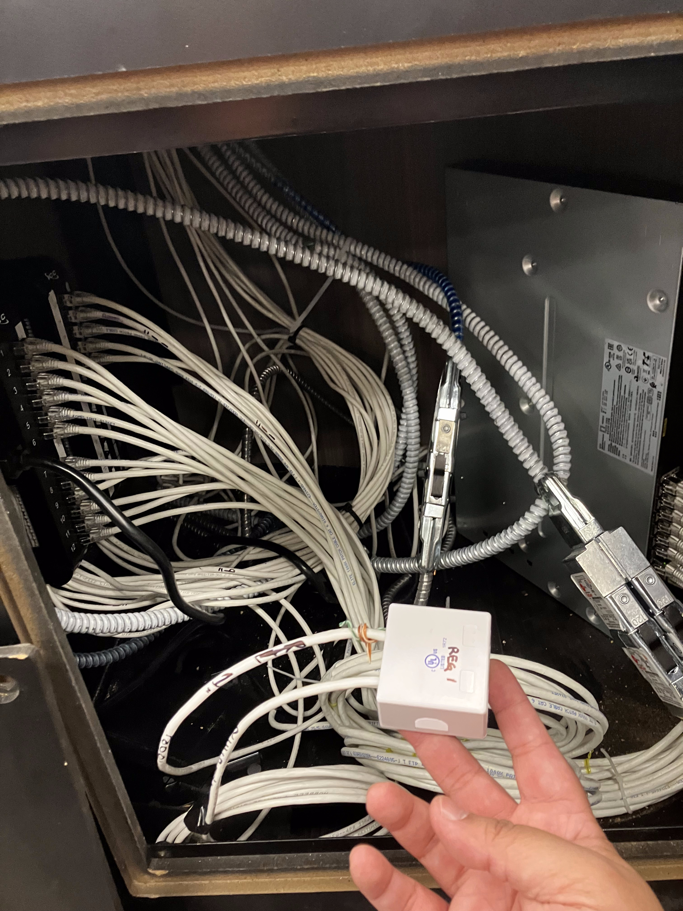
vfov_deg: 63.4
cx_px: 342
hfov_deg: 49.7
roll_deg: +4.4
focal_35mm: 28
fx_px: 737
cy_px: 456
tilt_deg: -29.4
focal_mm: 3.99
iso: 400
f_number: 1.8
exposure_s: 1/40
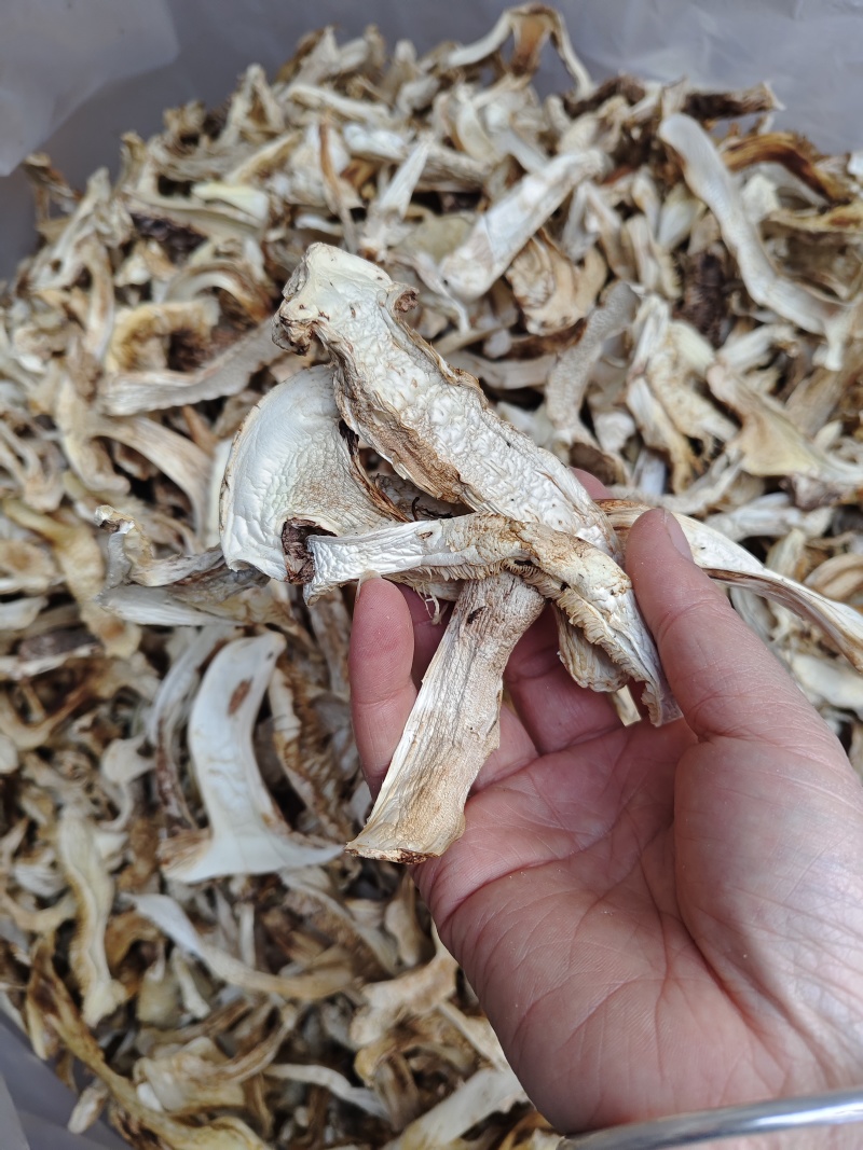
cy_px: 575
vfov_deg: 73.9
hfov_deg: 58.9
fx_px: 765
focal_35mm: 23
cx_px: 432
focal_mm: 5.56
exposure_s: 1/100
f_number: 1.88
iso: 480
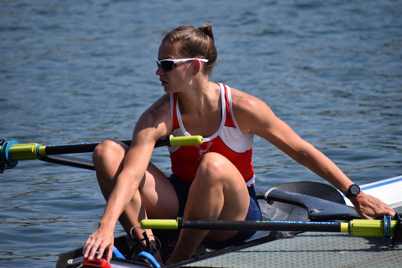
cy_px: 134
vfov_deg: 3.1
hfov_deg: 4.6
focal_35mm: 450
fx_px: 5025
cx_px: 201
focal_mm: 300
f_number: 7.1
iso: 400
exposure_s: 1/2000
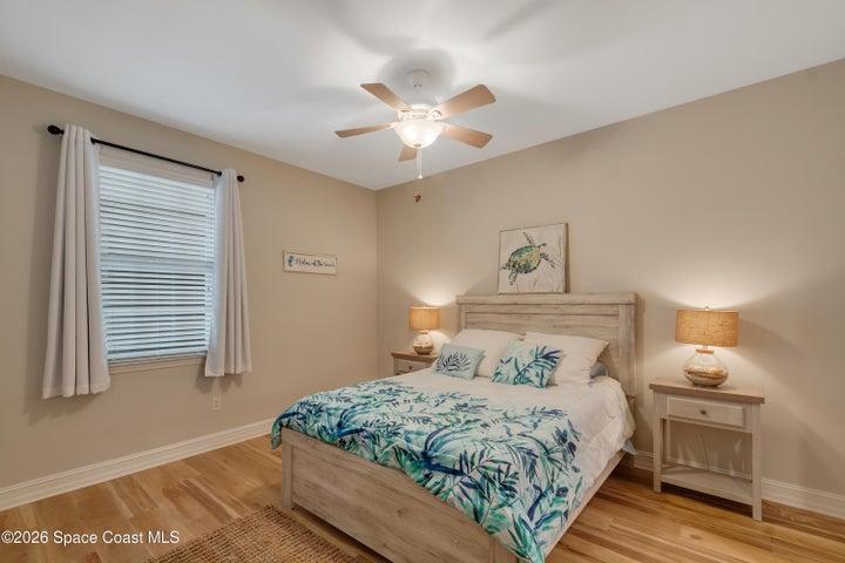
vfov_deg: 77.3
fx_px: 352
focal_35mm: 15
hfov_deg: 100.4
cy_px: 282
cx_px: 422
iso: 320
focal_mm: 10
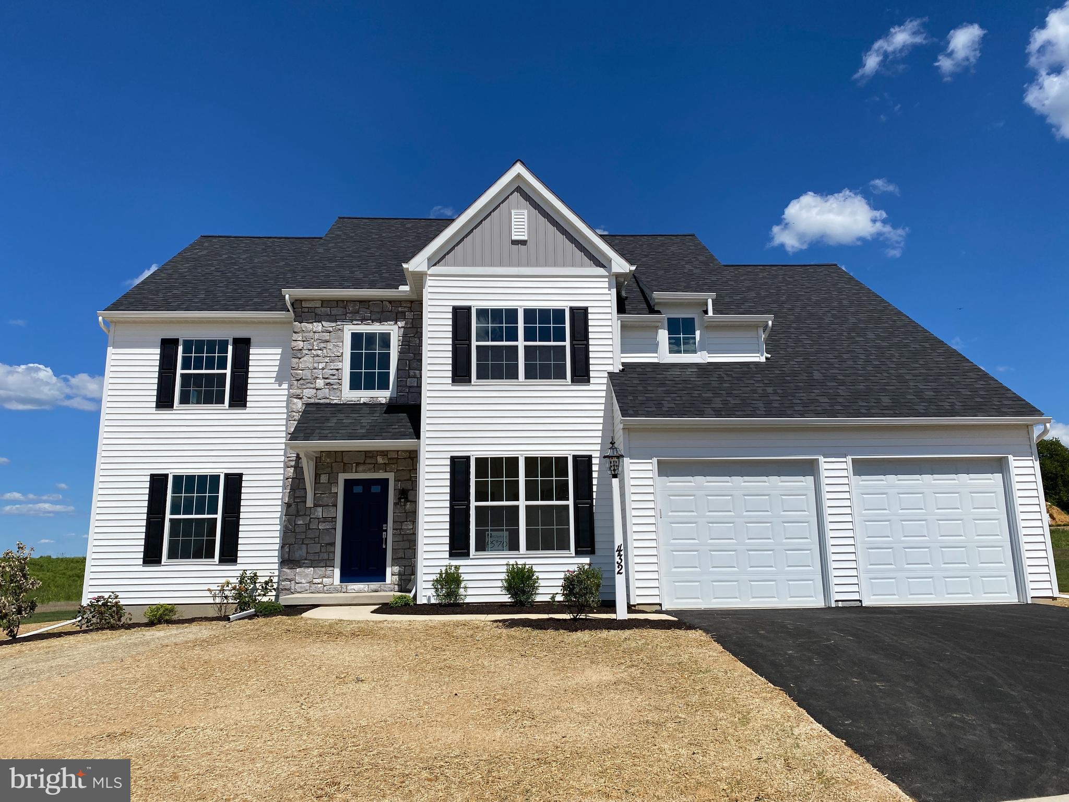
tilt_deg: +12.2
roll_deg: +2.2
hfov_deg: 67.3
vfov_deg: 53.1
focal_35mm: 26
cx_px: 534
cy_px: 401
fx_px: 803
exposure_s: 1/6757
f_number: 1.8
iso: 32
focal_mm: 4.25
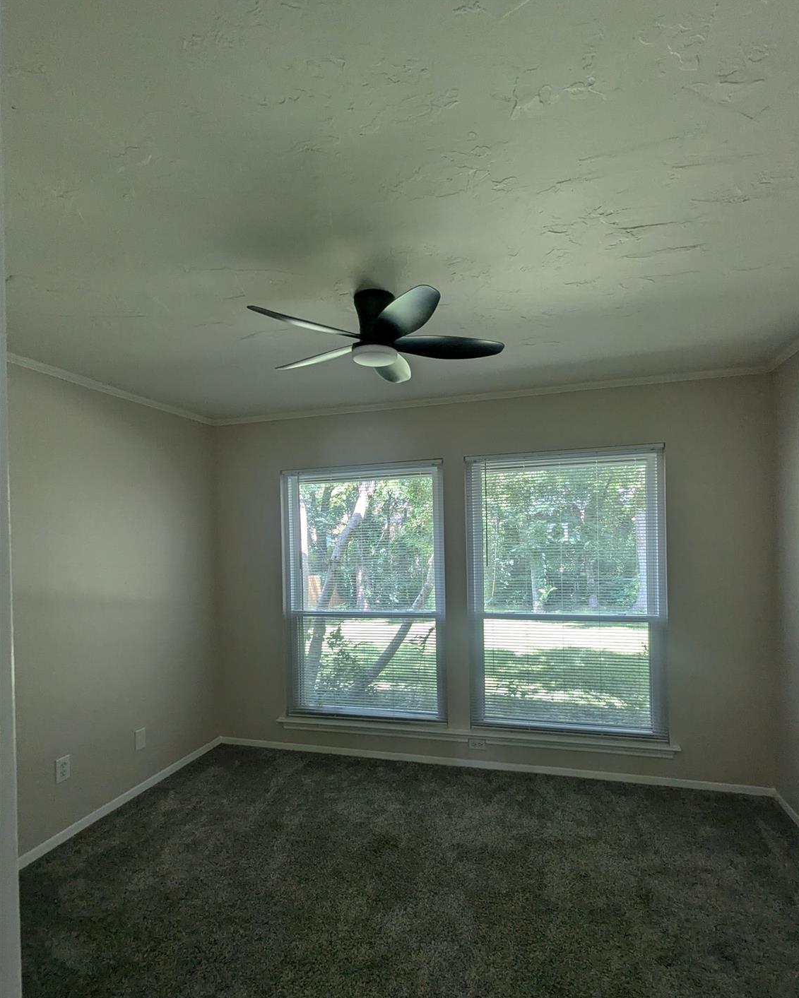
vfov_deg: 89.4
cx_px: 408
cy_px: 539
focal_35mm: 17
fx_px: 502
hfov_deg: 77.0
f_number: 2.2
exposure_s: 1/60
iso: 69
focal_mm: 2.35
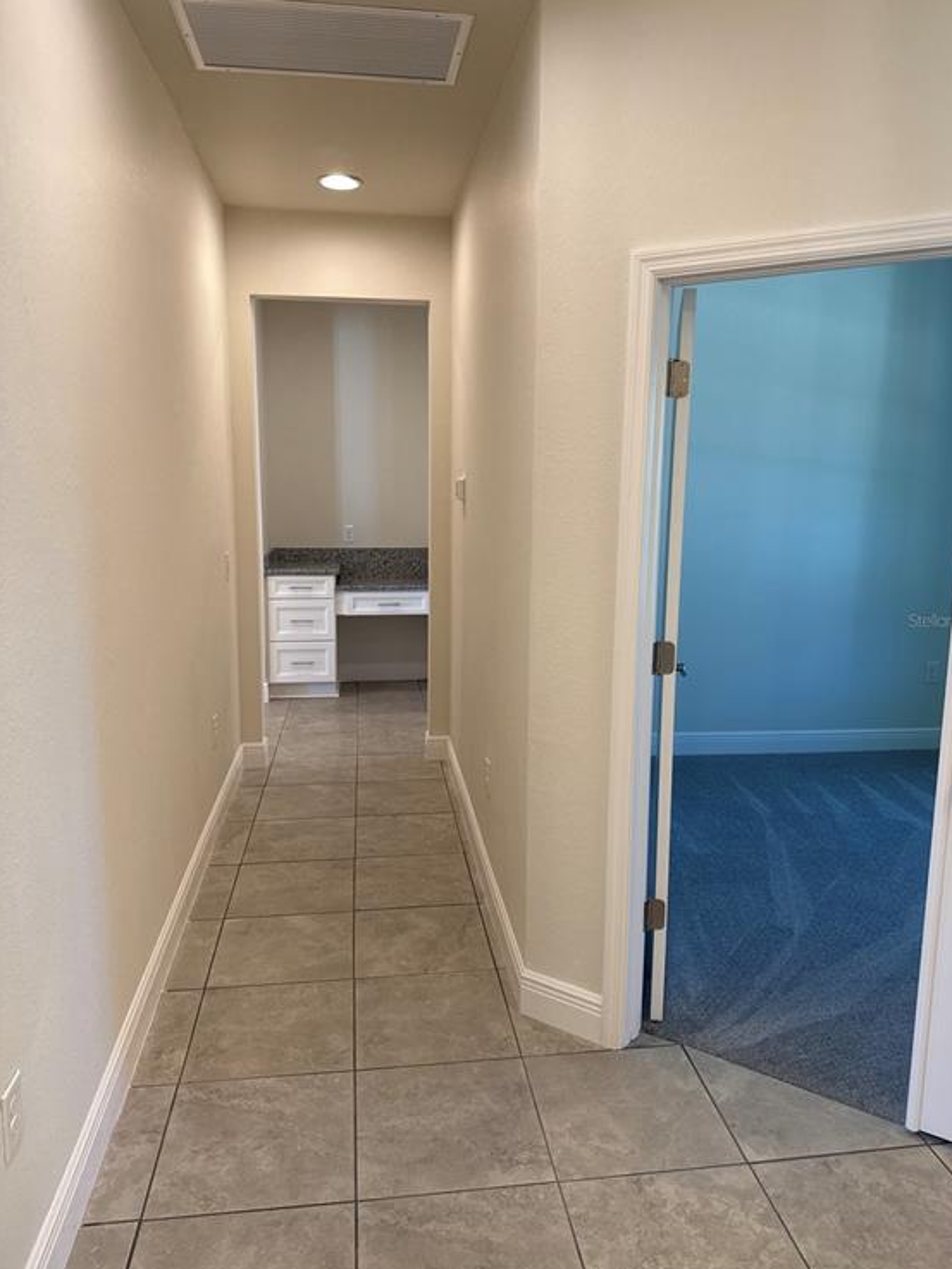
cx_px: 491
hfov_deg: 54.9
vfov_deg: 69.4
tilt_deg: -9.0
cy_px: 620
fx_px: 916
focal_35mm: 25
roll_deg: -0.9
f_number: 1.78
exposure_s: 1/120
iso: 125
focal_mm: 6.76
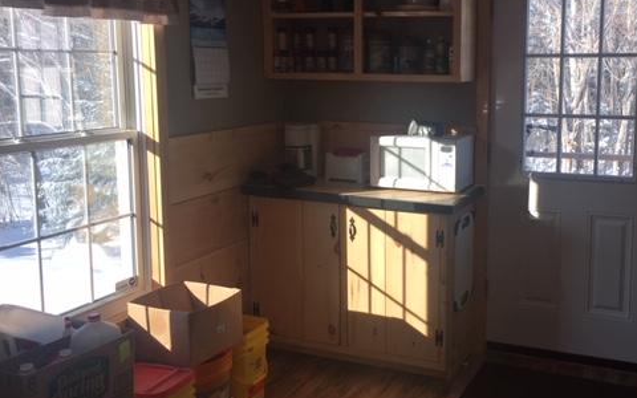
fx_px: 712
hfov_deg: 47.7
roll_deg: +0.7
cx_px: 402
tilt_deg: -7.3
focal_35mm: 41
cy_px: 163
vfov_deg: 31.2
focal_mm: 4.15
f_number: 2.2
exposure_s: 1/297
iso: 25
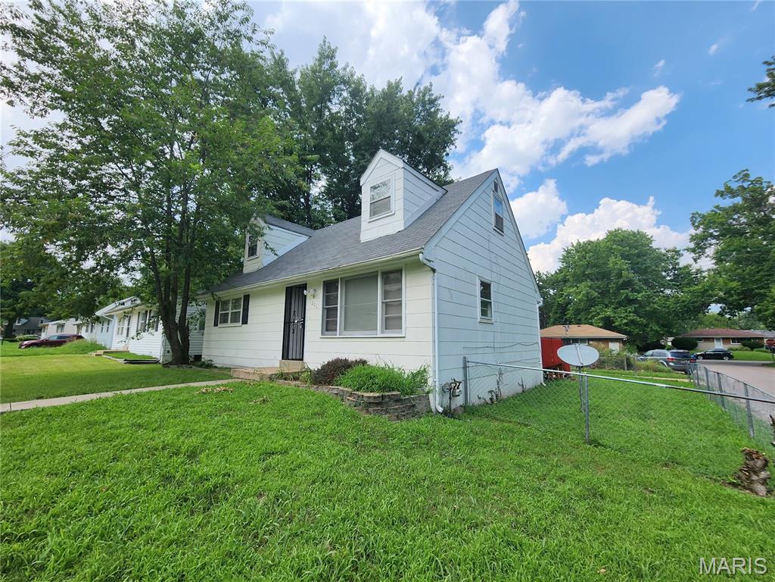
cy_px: 291
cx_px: 388
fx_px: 291
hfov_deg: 106.2
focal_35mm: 13
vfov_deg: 89.9
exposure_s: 1/1983
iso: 50
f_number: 2.2
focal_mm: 2.2
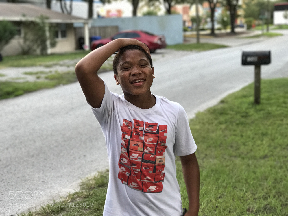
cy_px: 109
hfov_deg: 33.2
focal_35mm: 58
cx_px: 144
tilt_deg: -11.3
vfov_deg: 25.2
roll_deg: +1.6
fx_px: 483
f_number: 2.8
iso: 160
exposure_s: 1/60
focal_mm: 6.6
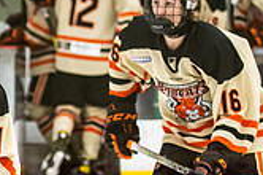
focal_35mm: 524
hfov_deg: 3.9
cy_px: 154
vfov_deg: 2.6
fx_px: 3821
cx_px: -26
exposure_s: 1/640
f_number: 2.8
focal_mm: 82
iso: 1600
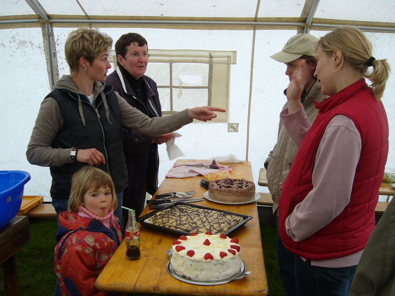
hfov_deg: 45.8
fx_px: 468
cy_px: 148
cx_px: 198
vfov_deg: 35.1
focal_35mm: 41
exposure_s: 1/80
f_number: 3.1
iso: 100
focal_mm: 6.8
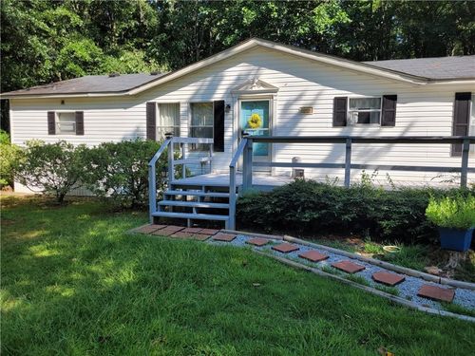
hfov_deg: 67.3
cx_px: 238
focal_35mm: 26
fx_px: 357
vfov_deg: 53.1
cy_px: 178
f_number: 1.8
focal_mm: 5.4
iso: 40
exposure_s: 1/960
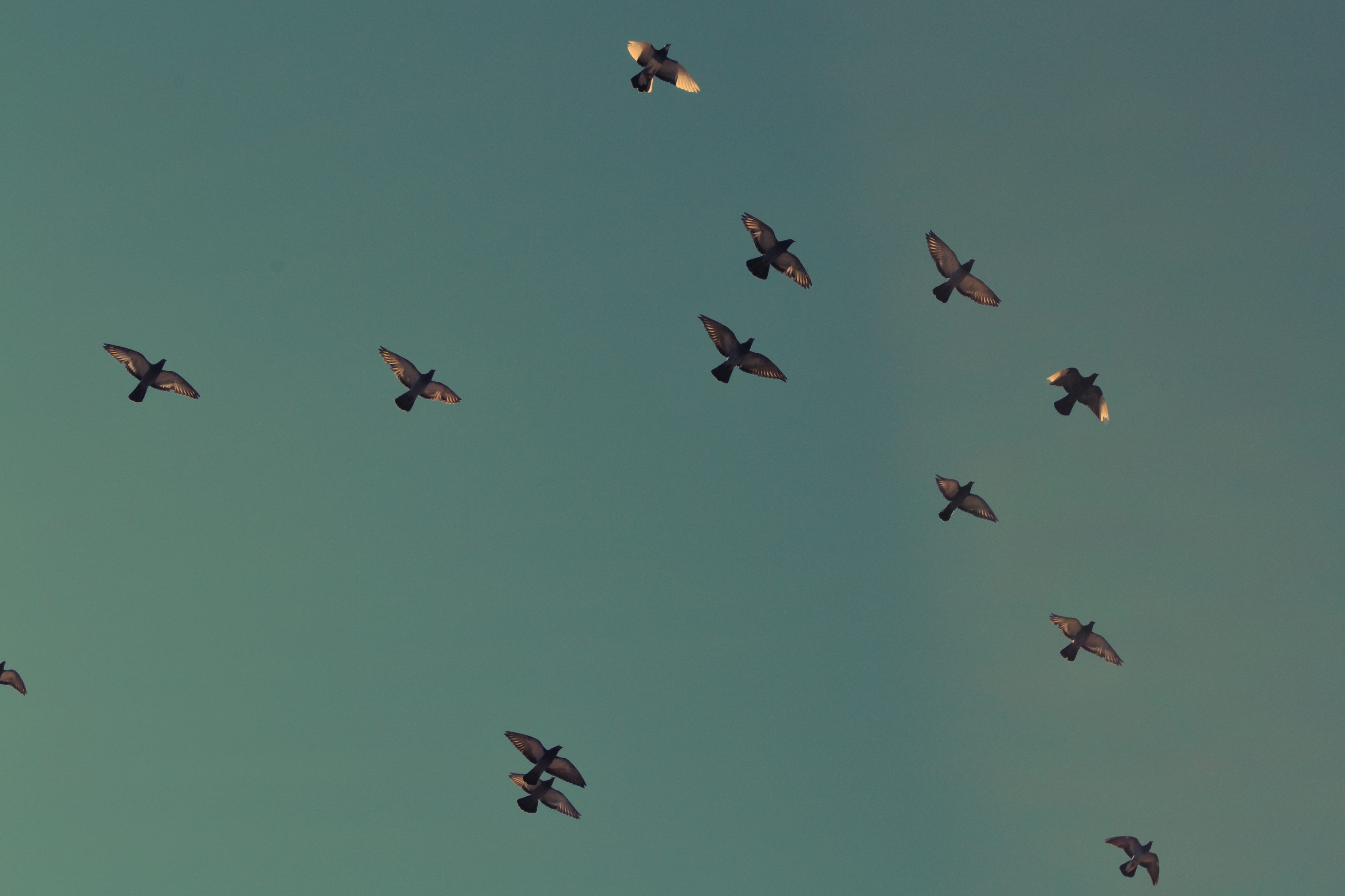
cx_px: 672
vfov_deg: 16.6
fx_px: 3082
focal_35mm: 82
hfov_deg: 24.6
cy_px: 448
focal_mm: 55
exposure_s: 1/800
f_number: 14
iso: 400
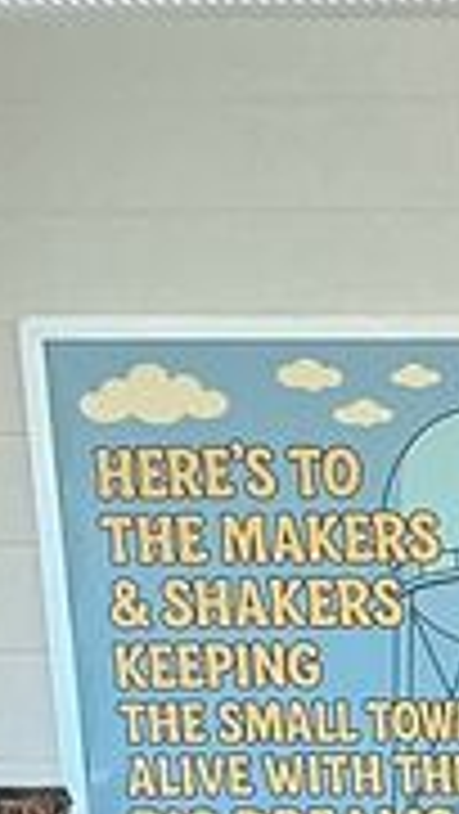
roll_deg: -0.4
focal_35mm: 175
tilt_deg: -12.0
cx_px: 2002
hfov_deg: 5.7
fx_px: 3781
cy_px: 1498
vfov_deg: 11.4
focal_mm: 3
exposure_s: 1/60
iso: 64
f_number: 1.8
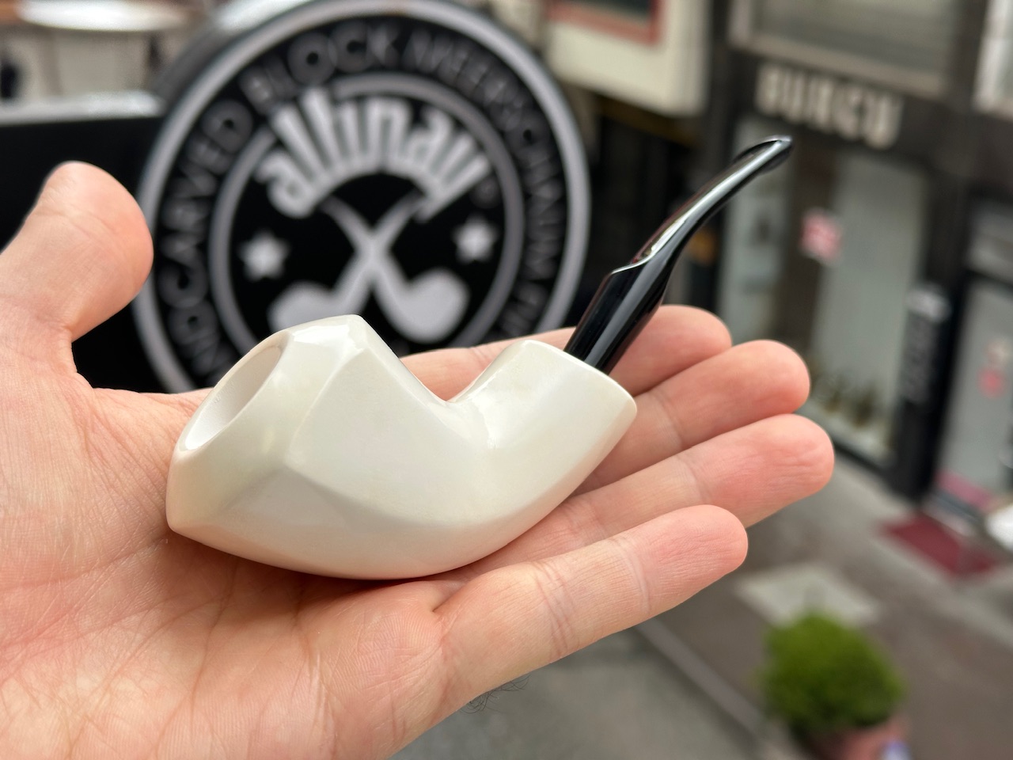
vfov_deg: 30.3
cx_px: 506
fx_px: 1405
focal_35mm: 48
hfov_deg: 39.7
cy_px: 380
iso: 64
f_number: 1.78
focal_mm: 6.86
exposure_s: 1/471
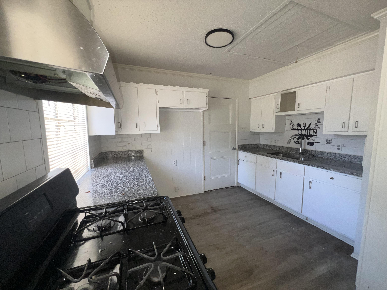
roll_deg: +0.6
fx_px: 145
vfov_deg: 89.9
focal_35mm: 13
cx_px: 194
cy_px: 145
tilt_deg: -6.1
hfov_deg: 106.2
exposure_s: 1/121
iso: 80
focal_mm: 1.57
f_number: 1.8
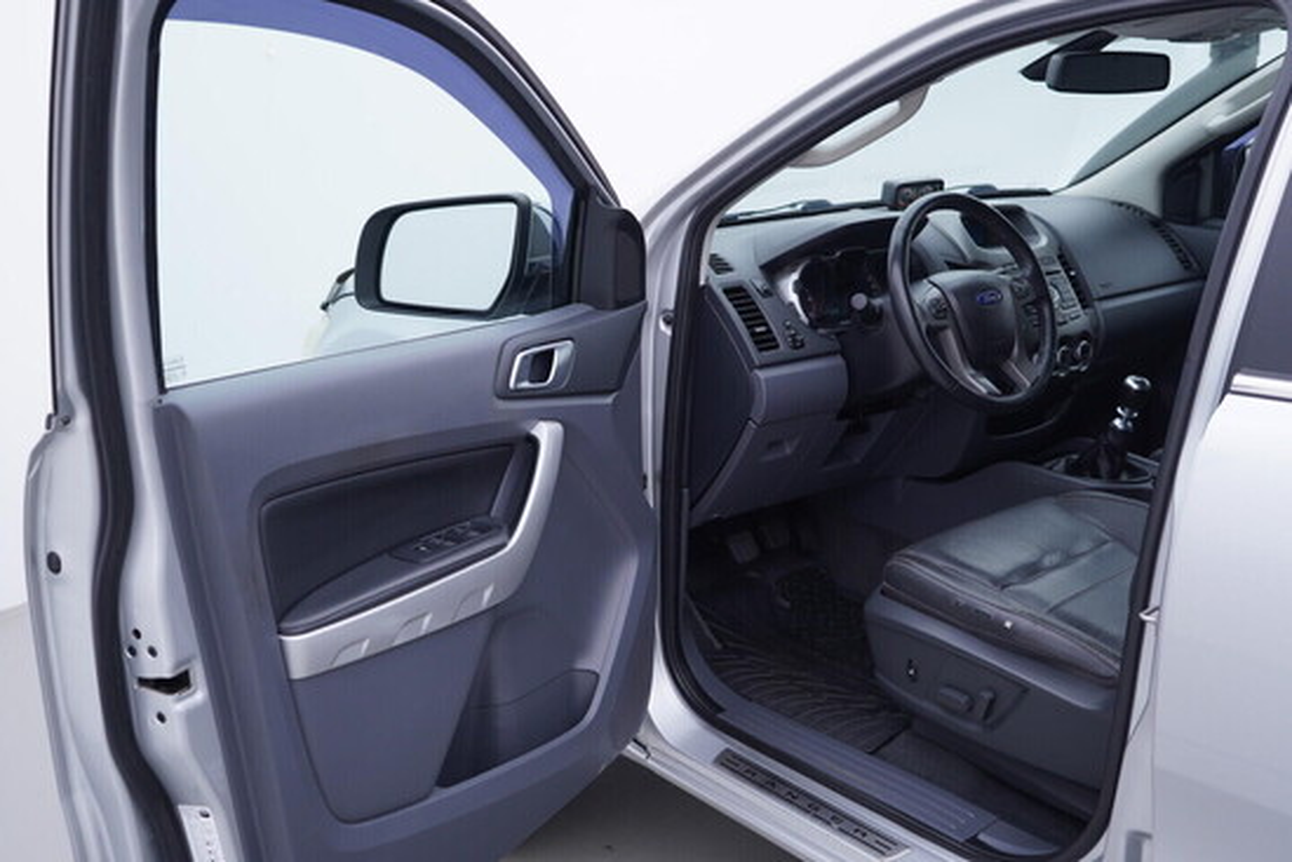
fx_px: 1292
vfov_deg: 36.9
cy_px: 431
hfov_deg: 53.1
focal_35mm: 36
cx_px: 646
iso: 125
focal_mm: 24
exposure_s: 1/50
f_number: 3.2
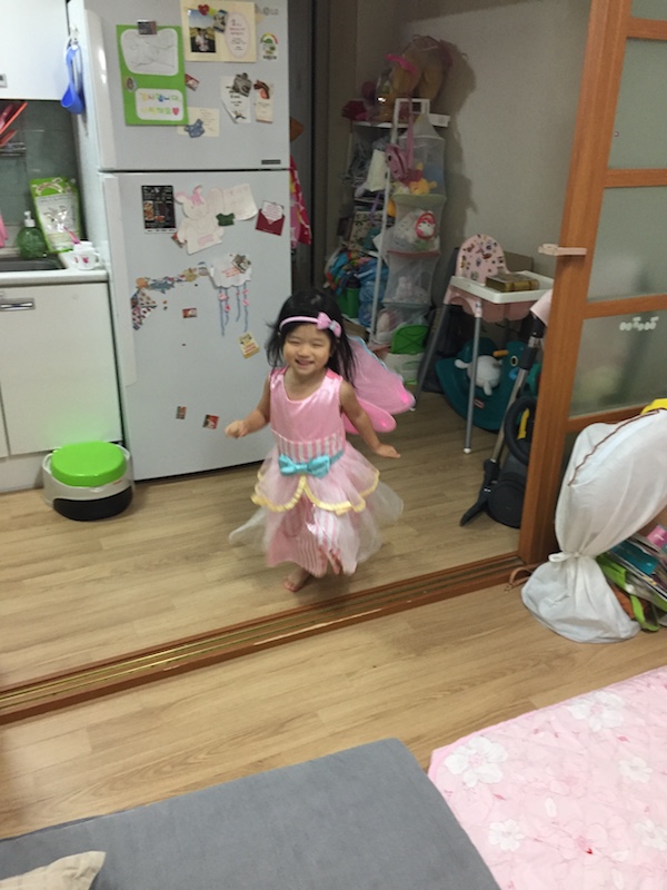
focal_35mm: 29
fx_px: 745
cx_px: 334
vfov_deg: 61.7
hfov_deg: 48.2
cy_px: 445
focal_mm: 4.15
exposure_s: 1/30
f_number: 2.2
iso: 125
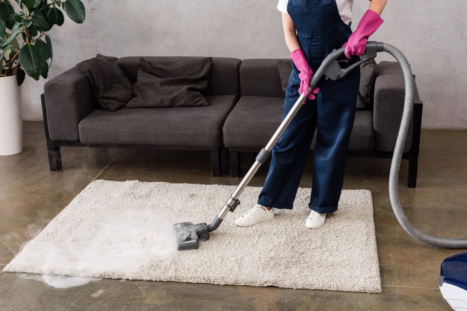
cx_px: 234
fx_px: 649
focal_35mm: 50
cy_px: 156
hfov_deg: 39.6
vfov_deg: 27.0
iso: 400
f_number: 6.3
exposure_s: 1/160
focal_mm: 50
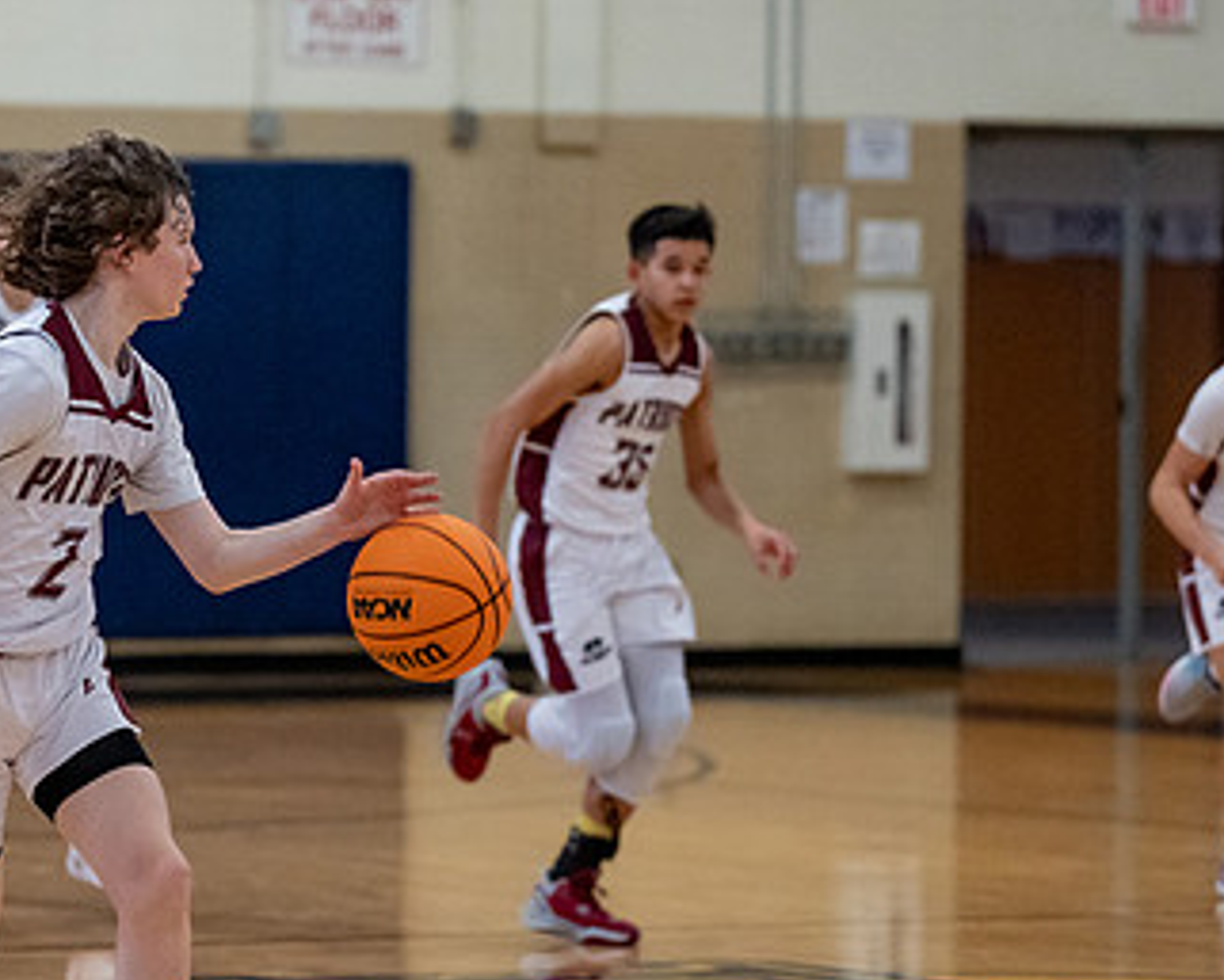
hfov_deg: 7.9
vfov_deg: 6.4
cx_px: 160
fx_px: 8806
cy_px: 519
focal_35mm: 243
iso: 5000
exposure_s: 1/1000
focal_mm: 119
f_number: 2.8
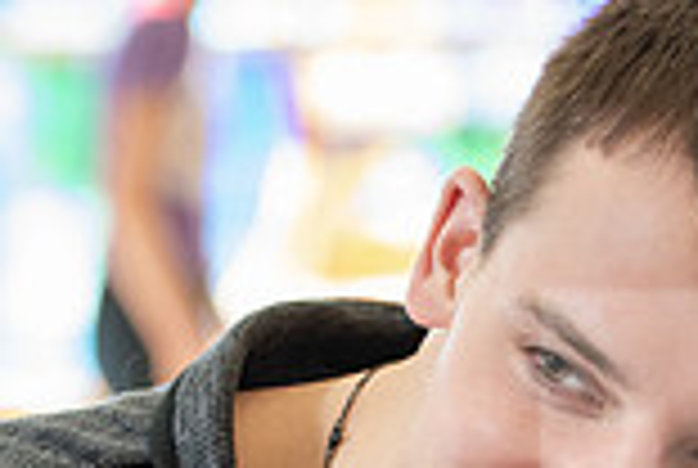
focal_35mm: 299
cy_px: 835
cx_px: 405
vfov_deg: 4.6
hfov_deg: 6.9
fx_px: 5808
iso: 1250
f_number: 3.2
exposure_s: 1/200
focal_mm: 80
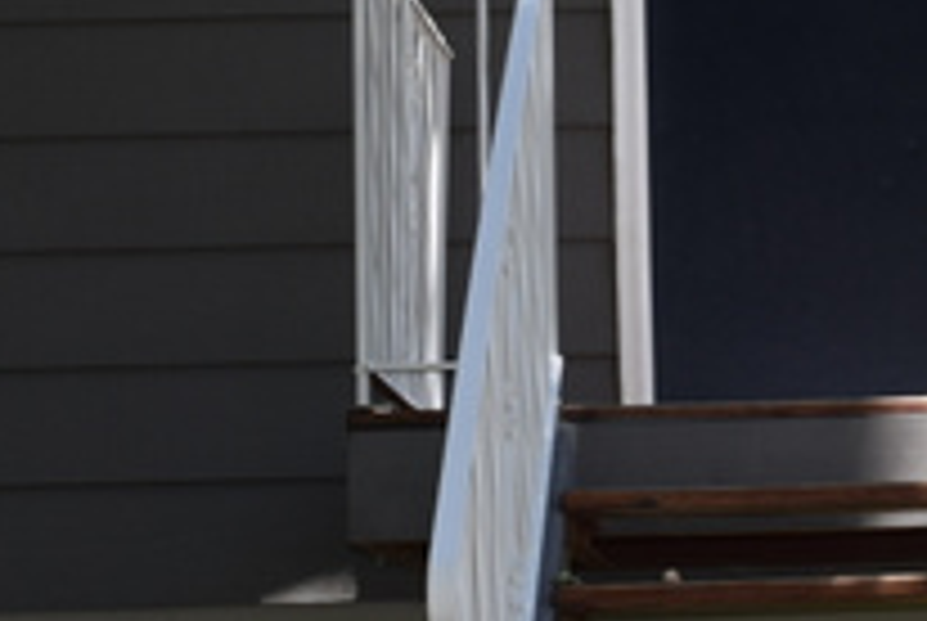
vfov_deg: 10.3
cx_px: 981
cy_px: 342
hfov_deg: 15.0
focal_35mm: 134
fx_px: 3455
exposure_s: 1/160
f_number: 6.3
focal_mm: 18
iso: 100
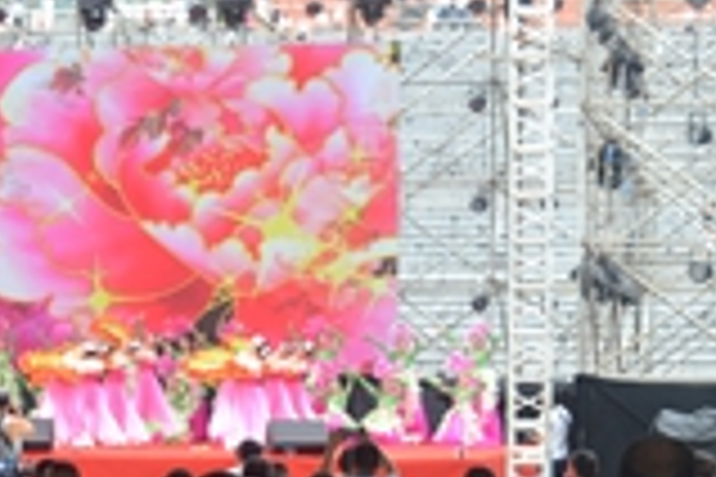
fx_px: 2625
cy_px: 506
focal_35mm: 132
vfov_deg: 10.3
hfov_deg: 15.5
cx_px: 225
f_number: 5.6
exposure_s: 1/125
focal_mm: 28
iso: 360
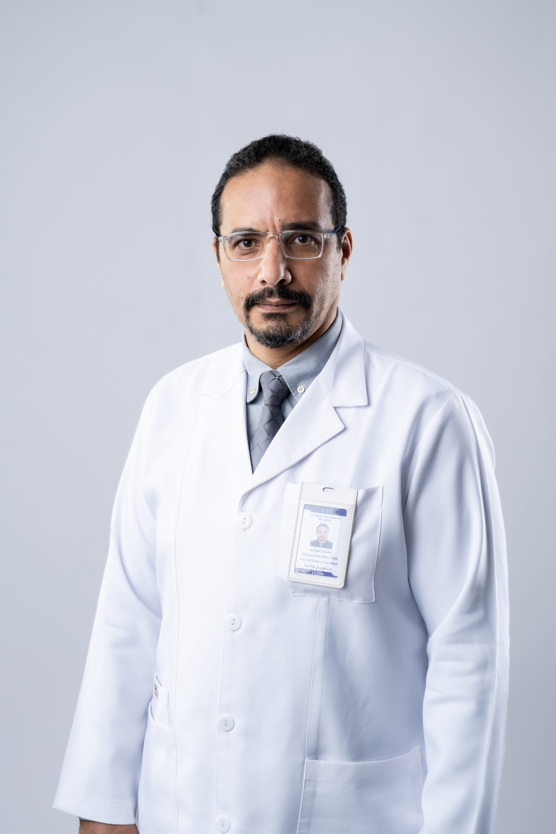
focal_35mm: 52
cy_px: 417
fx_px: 1204
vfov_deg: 38.2
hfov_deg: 26.0
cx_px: 278
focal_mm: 52
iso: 160
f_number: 4.5
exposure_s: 1/200
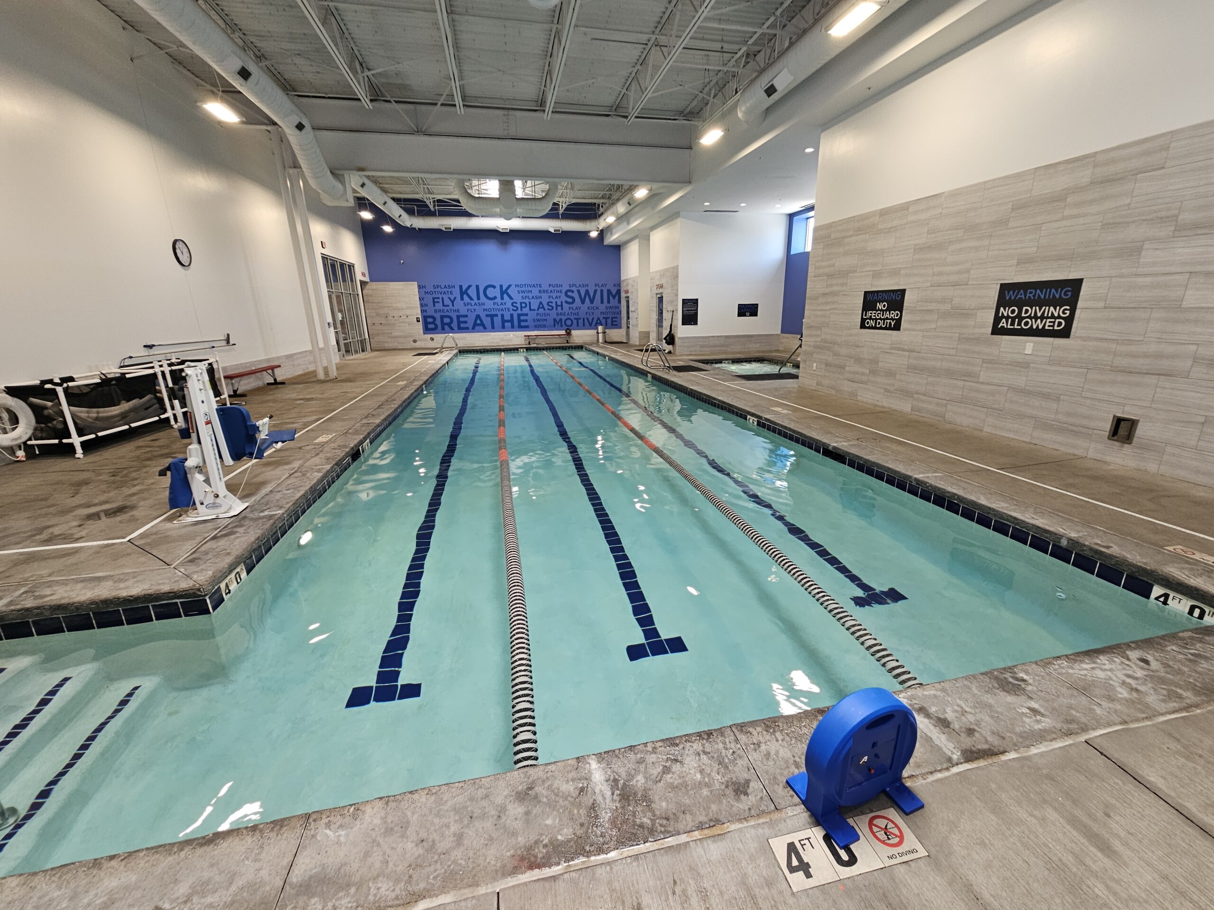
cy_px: 455
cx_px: 607
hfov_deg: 106.2
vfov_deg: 89.9
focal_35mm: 13
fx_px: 456
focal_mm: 2.2
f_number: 2.2
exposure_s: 1/60
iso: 80
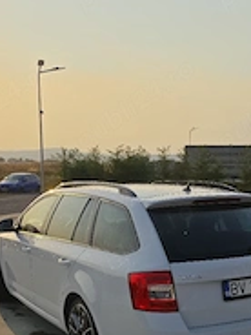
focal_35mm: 50
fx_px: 483
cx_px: 171
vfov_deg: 36.8
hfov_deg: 28.9
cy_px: 269
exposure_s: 1/10000
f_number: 1.4
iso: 20
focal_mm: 6.5
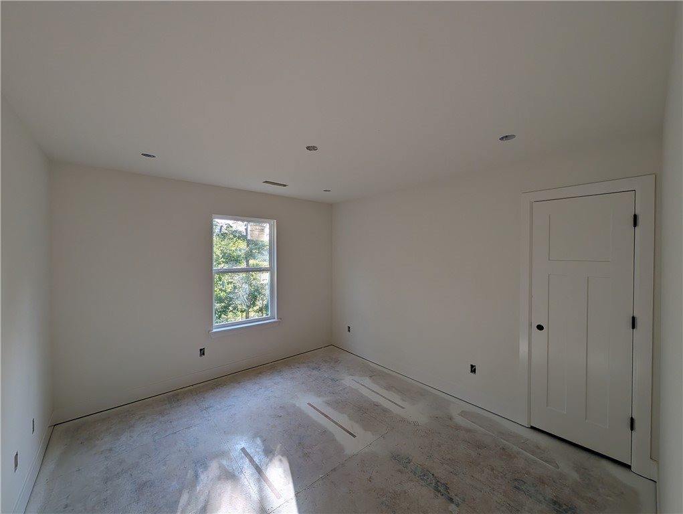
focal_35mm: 12
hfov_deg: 110.5
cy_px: 257
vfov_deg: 94.6
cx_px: 342
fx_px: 237
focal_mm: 2.02
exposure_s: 1/253
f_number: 1.7
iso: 50
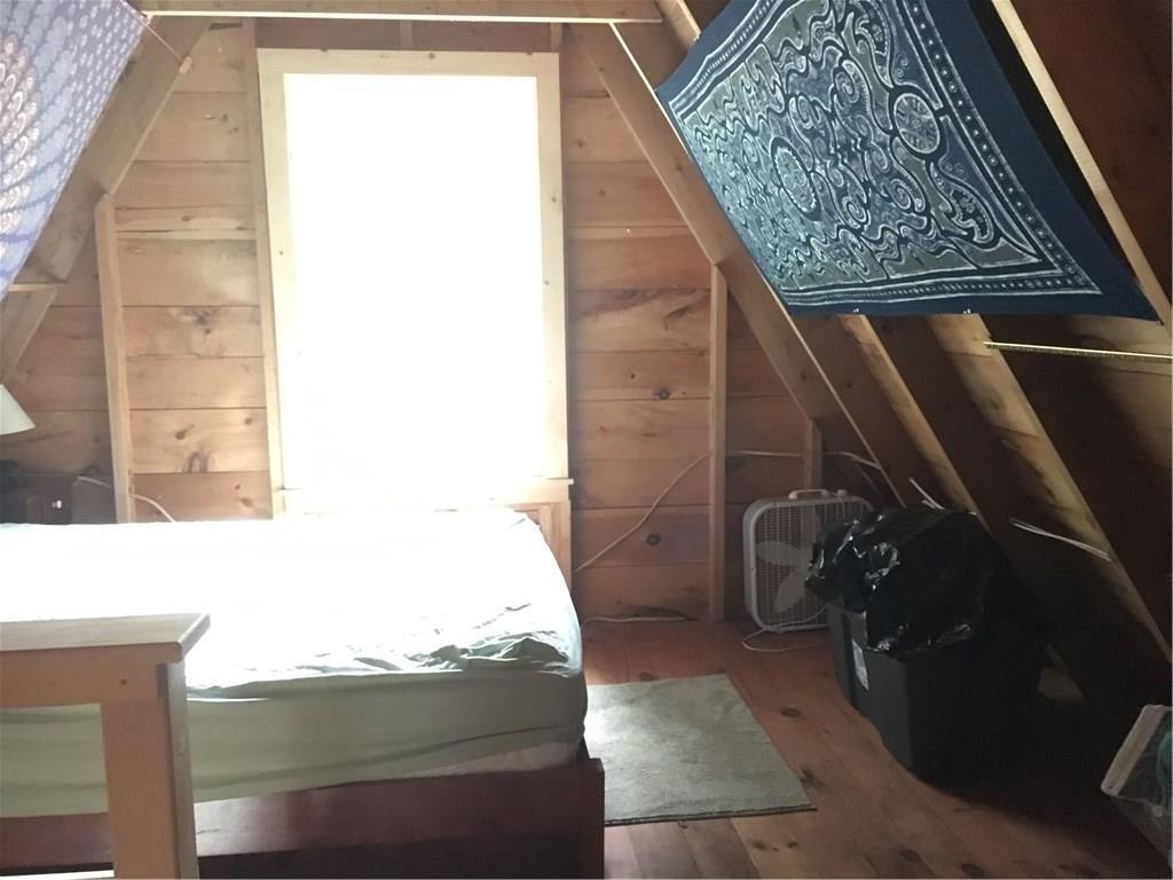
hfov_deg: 61.7
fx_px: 983
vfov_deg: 48.2
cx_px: 586
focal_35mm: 29
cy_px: 440
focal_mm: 4.15
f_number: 2.2
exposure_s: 1/15
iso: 1000
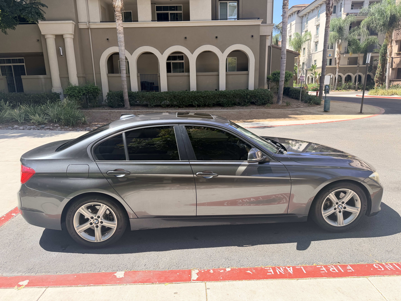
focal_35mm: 24
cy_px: 150
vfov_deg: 56.8
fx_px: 278
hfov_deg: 71.6
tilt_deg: -13.2
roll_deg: +0.7
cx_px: 200
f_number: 1.78
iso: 80
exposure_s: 1/1689
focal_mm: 6.76
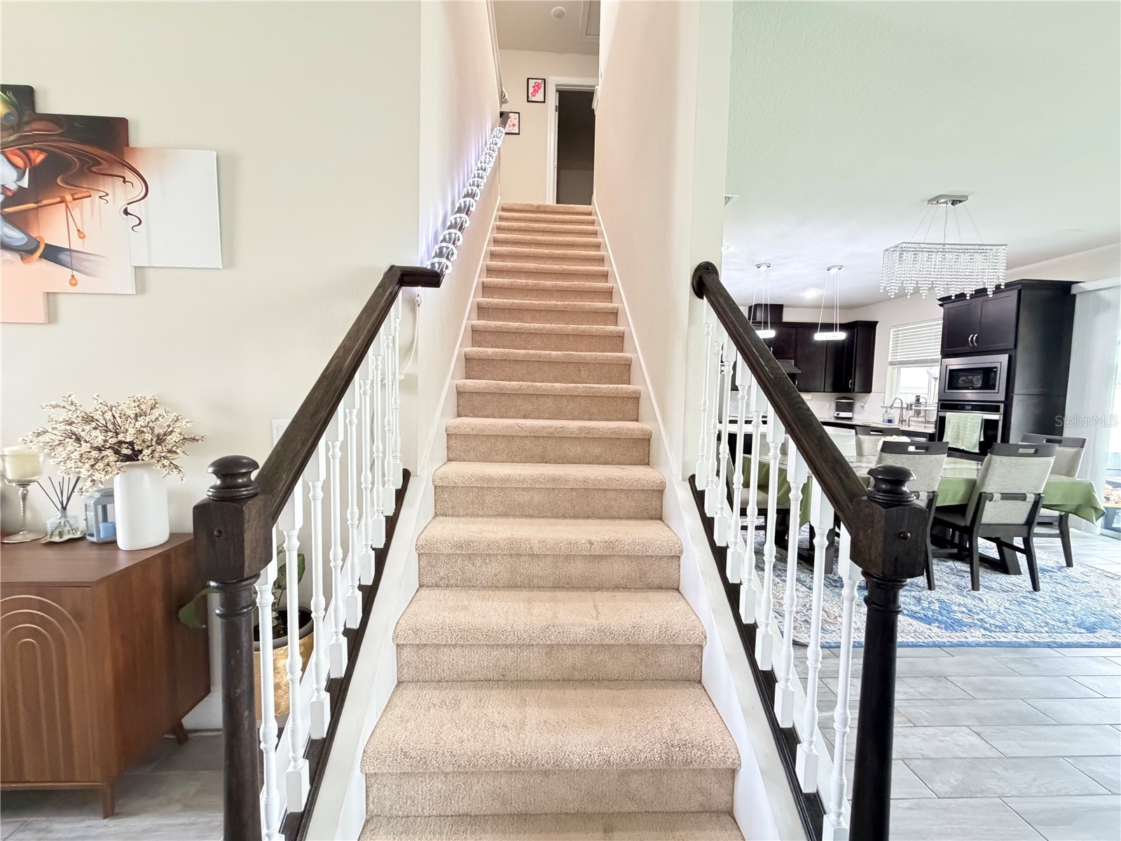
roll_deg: -0.4
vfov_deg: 85.7
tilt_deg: -3.7
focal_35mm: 14
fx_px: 453
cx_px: 560
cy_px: 420
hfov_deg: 102.1
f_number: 2.2
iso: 800
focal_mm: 2.22
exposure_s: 1/60
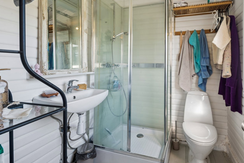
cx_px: 146
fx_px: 129
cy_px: 65
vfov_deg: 63.9
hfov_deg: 85.8
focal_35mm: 19
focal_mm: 15
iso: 200
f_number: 10
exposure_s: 1/15
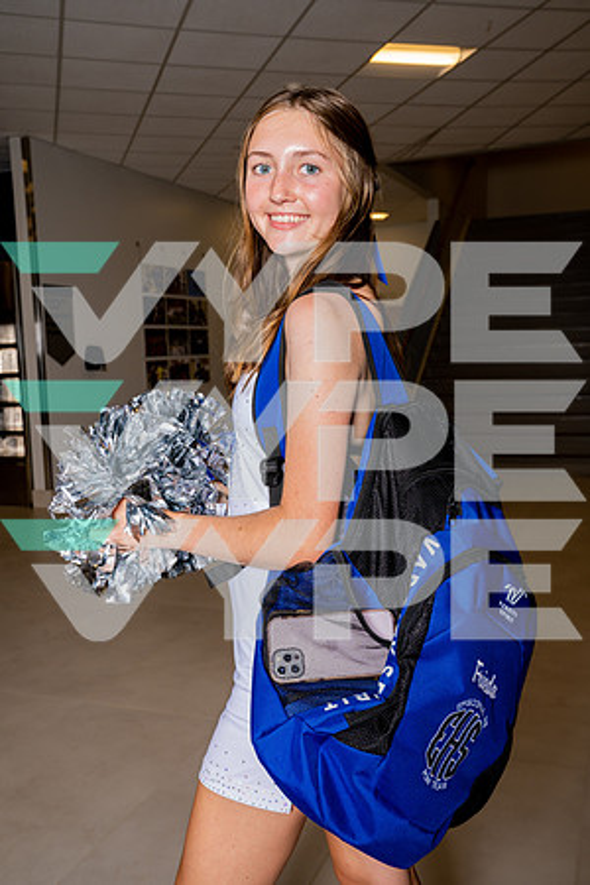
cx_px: 295
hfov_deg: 36.9
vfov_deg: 53.1
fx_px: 885
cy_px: 442
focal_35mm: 36
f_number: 8
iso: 320
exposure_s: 1/250
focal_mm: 36
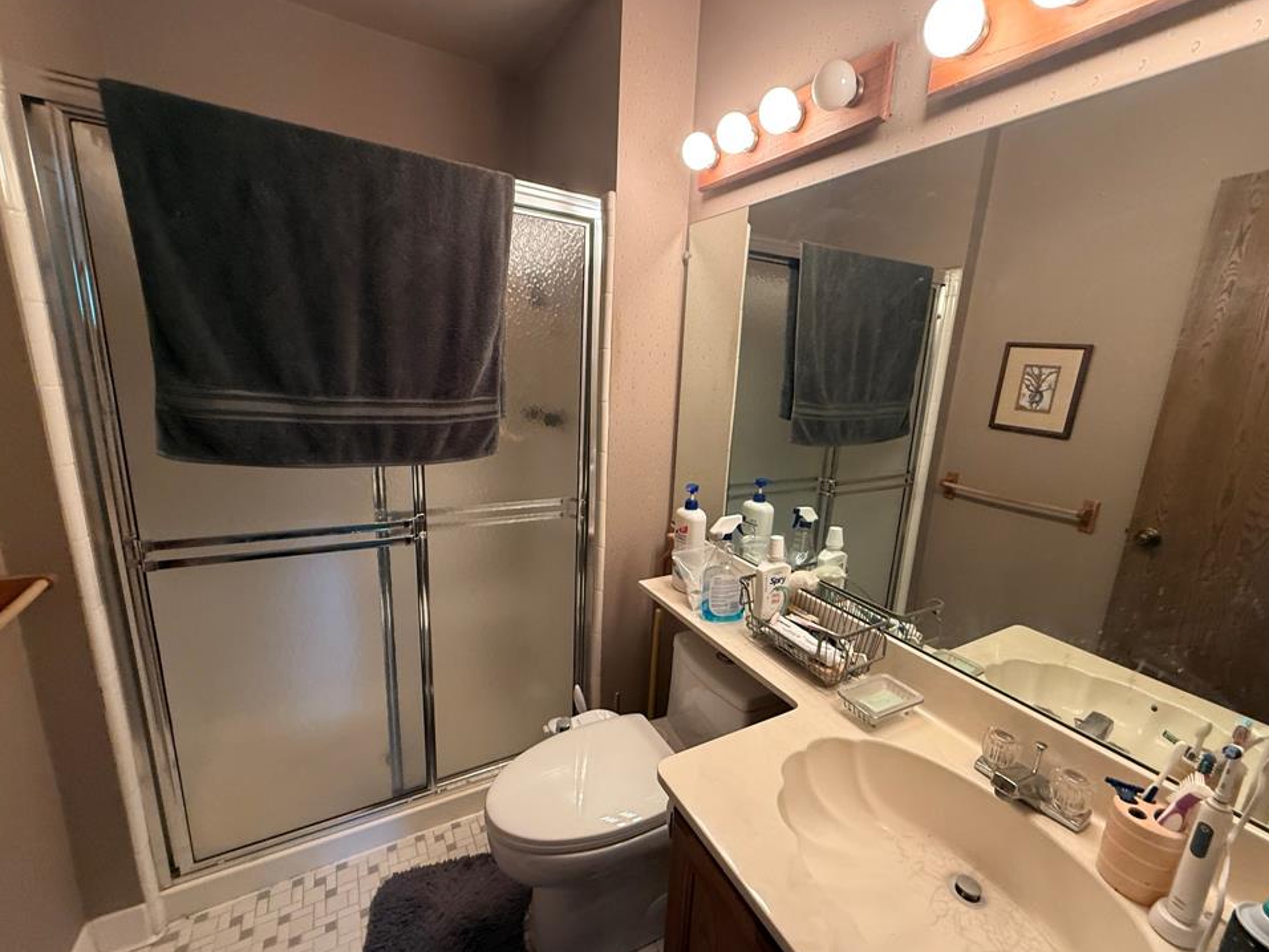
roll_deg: -3.2
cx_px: 669
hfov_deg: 98.1
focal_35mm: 15
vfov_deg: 81.7
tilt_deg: -12.7
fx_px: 550
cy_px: 498
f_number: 2.2
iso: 320
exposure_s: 1/60
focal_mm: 2.22
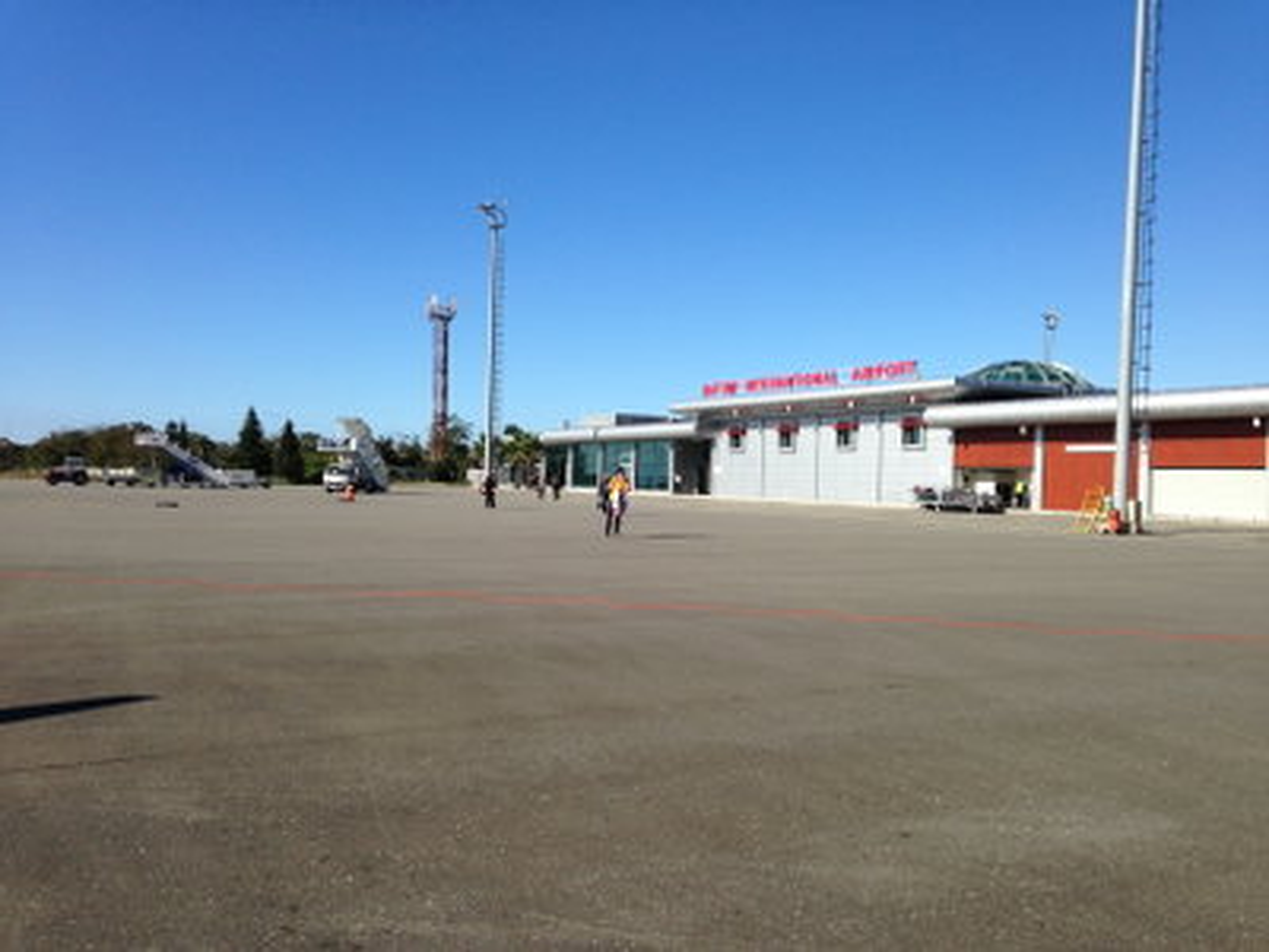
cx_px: 634
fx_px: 1210
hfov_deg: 55.4
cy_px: 476
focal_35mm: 33
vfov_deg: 42.9
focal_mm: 4.12
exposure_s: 1/2008
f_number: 2.4
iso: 50
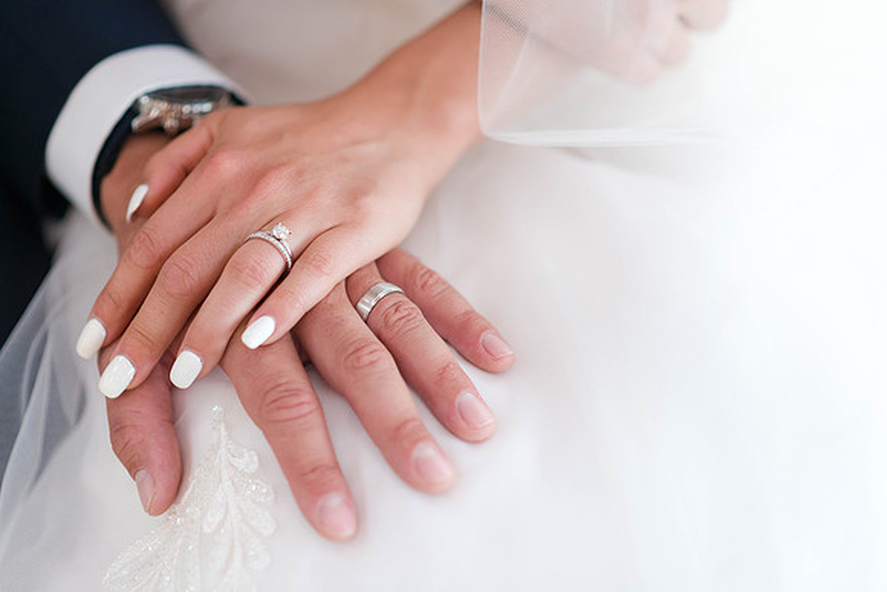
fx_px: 2162
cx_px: 430
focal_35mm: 88
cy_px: 296
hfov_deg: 23.2
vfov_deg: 15.6
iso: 800
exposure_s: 1/250
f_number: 1.8
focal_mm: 85
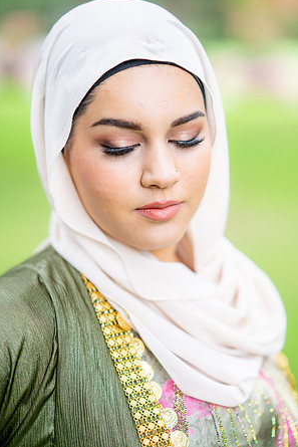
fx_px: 1067
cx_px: 148
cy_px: 222
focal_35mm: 86
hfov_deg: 15.9
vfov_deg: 23.6
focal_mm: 85
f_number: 1.4
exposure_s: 1/640
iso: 100
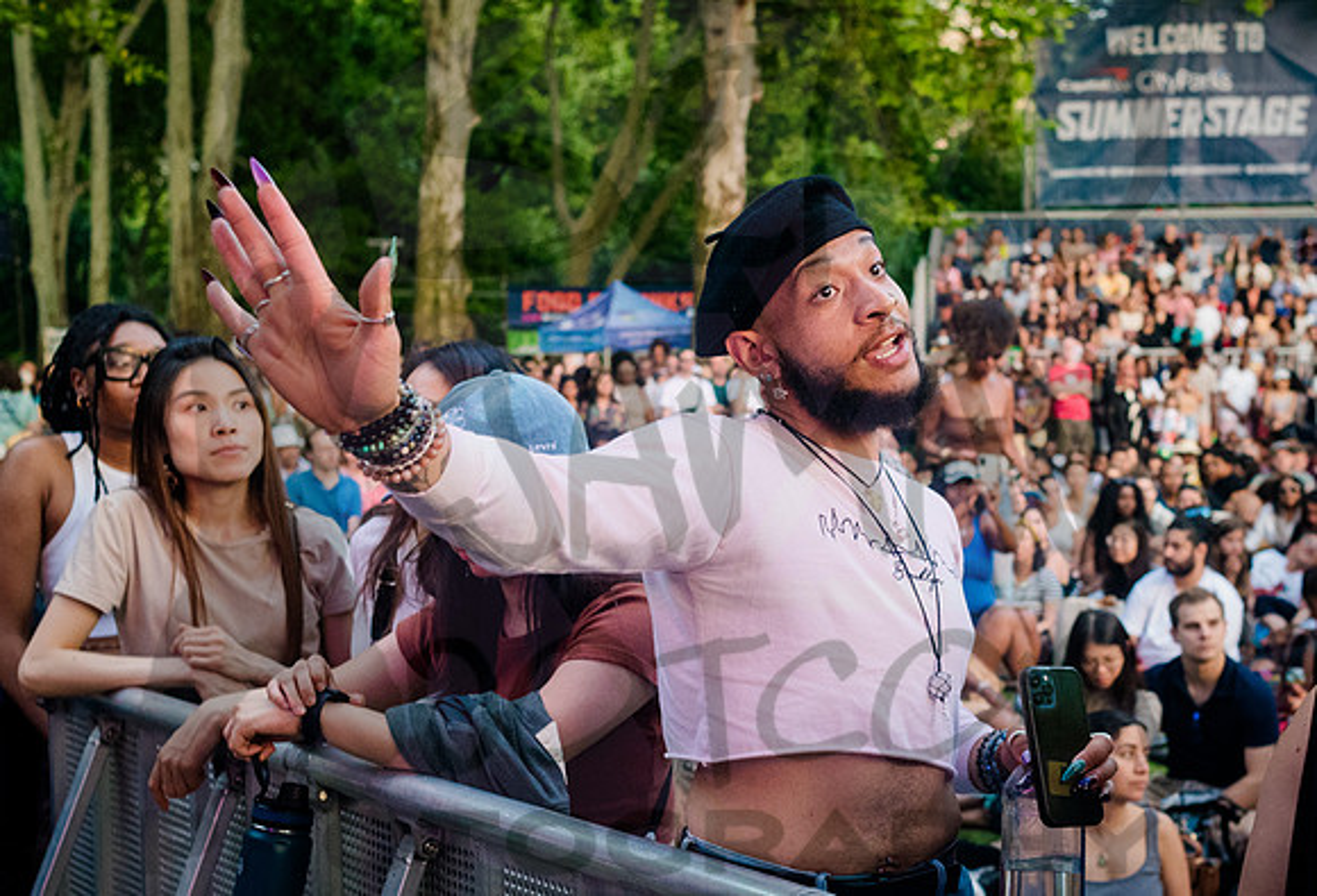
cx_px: 853
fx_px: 2022
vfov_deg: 24.9
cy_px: 599
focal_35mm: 55
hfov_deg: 35.8
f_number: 4
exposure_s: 1/400
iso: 4000
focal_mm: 35
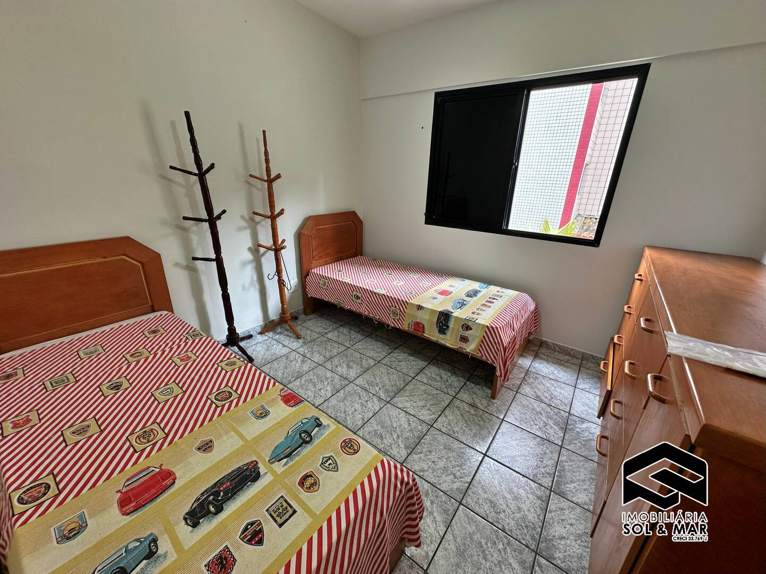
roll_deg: -1.9
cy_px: 287
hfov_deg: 102.1
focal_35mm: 14
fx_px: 310
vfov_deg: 85.7
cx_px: 383
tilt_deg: -20.5
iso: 64
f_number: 2.2
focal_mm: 2.22
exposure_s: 1/120
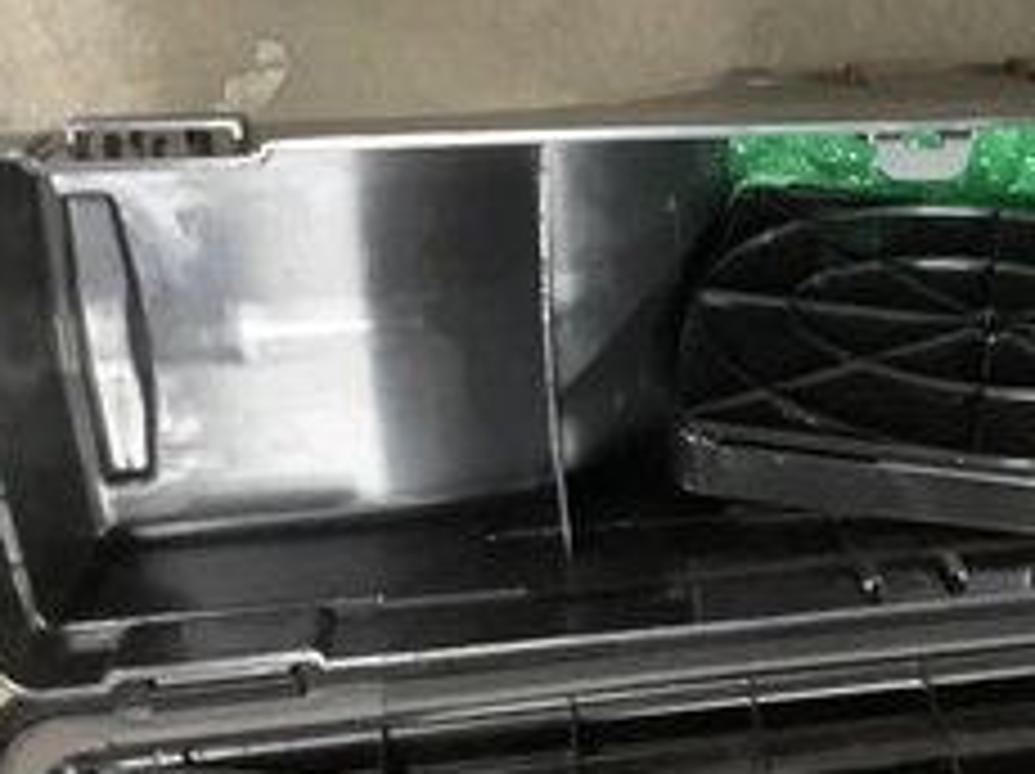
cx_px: 819
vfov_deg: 27.0
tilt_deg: -67.4
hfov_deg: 34.5
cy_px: 378
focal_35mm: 54
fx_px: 1613
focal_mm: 3.3
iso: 800
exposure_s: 1/20
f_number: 2.4
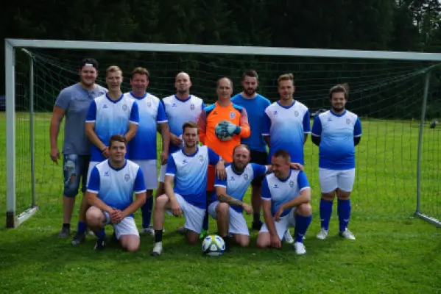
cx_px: 220
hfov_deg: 40.3
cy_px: 147
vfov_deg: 27.6
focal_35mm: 49
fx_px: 601
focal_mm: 49
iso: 100
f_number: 10
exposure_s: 1/100
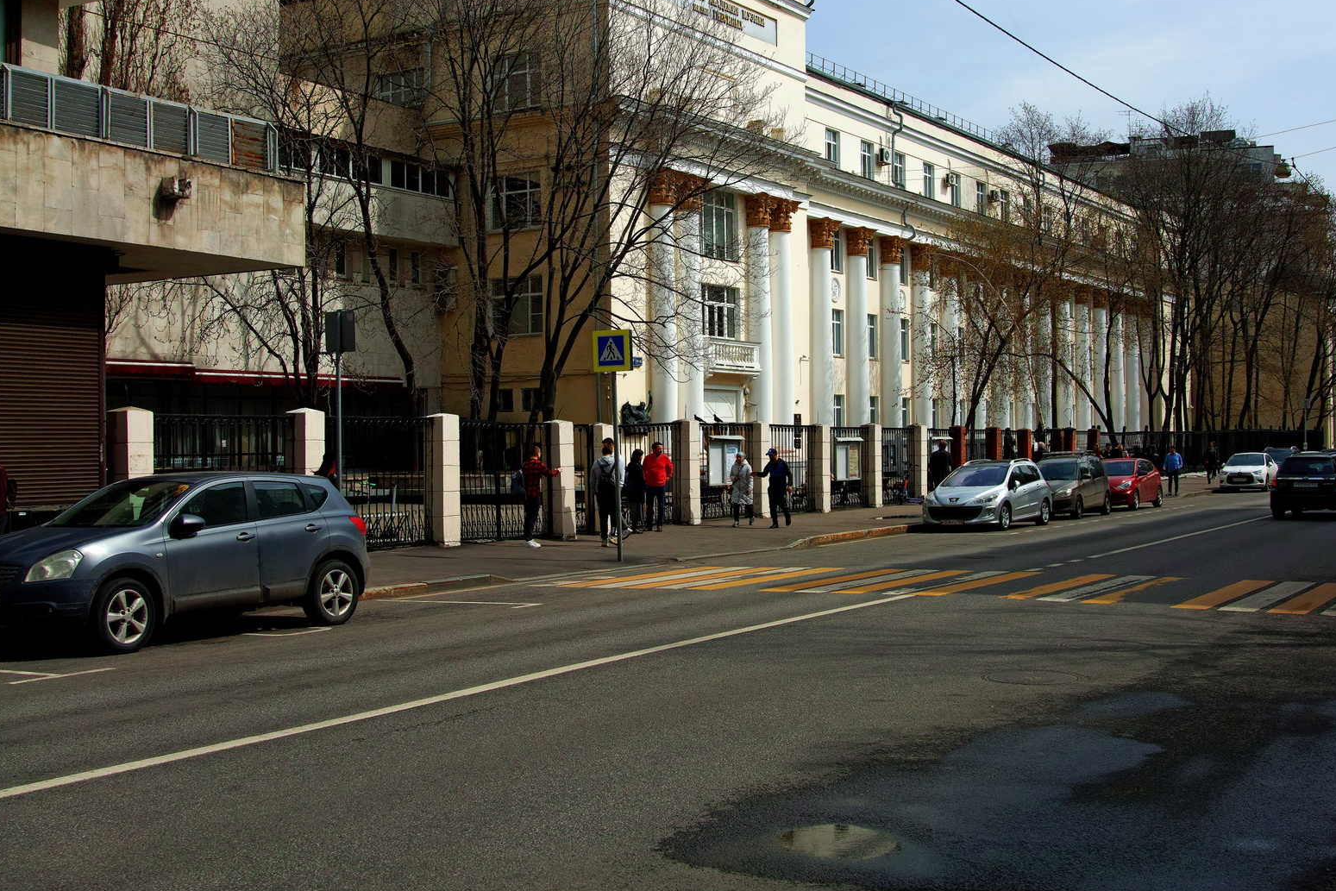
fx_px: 1596
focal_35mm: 43
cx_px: 715
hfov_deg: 45.4
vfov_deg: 31.2
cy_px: 408
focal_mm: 28
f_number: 8
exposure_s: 1/500
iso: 100
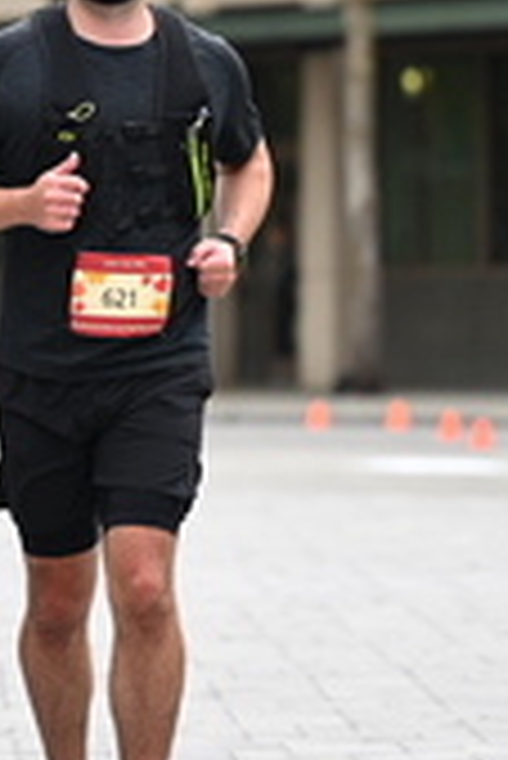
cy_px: 76
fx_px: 8935
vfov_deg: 4.9
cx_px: 137
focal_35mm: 423
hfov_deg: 3.3
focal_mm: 130
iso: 640
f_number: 2.8
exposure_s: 1/2500
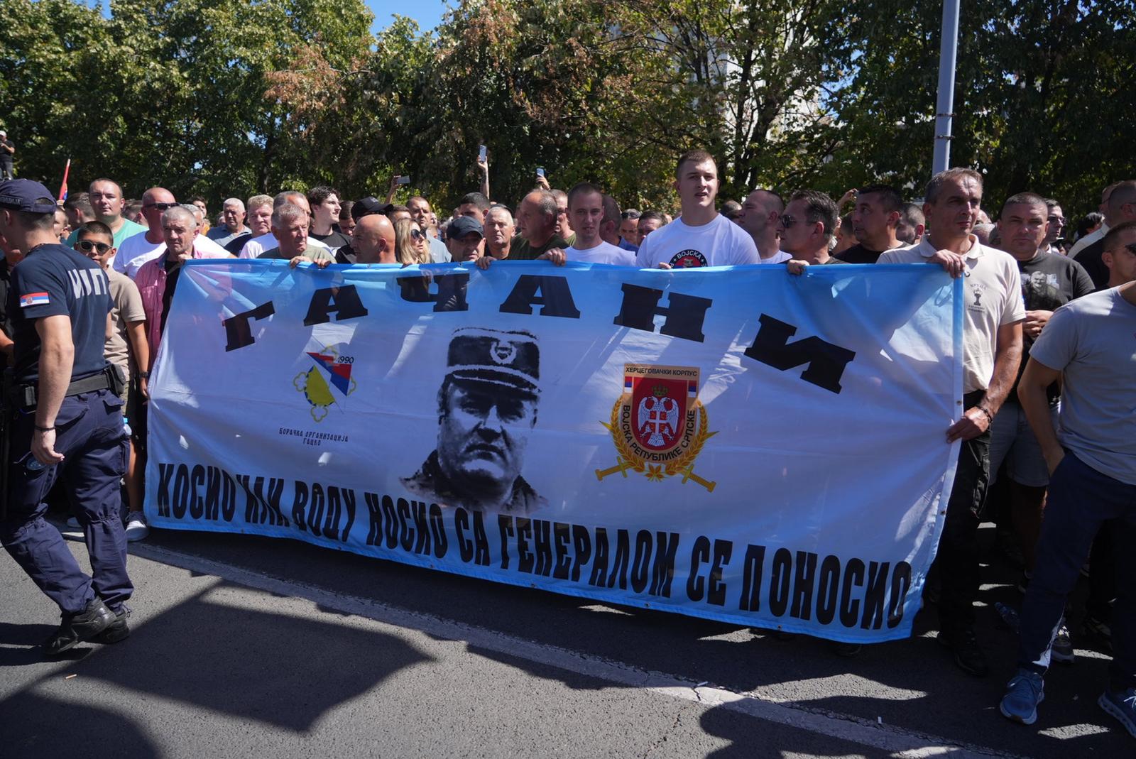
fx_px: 758
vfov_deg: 53.2
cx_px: 568
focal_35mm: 24
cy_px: 380
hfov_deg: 73.7
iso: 320
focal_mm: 24
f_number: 4
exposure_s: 1/2000
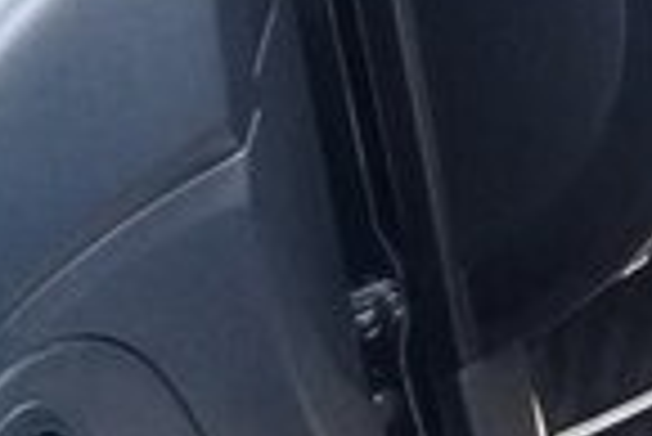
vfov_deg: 9.3
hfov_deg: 12.5
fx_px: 2665
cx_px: 1241
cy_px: -29
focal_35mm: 147
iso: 100
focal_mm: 3.3
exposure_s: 1/33
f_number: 2.2
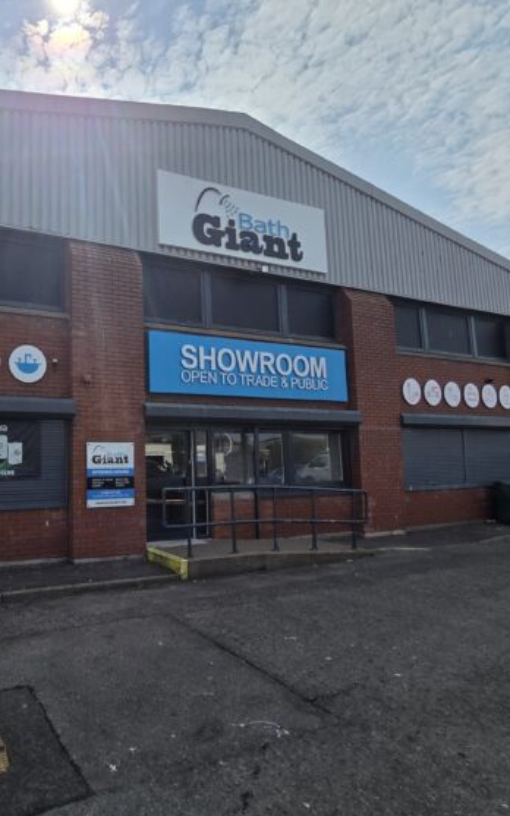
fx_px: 423
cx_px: 95
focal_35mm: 19
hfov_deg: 57.2
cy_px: 410
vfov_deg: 88.0
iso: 50
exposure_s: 1/3647
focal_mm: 2.2
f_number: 2.2
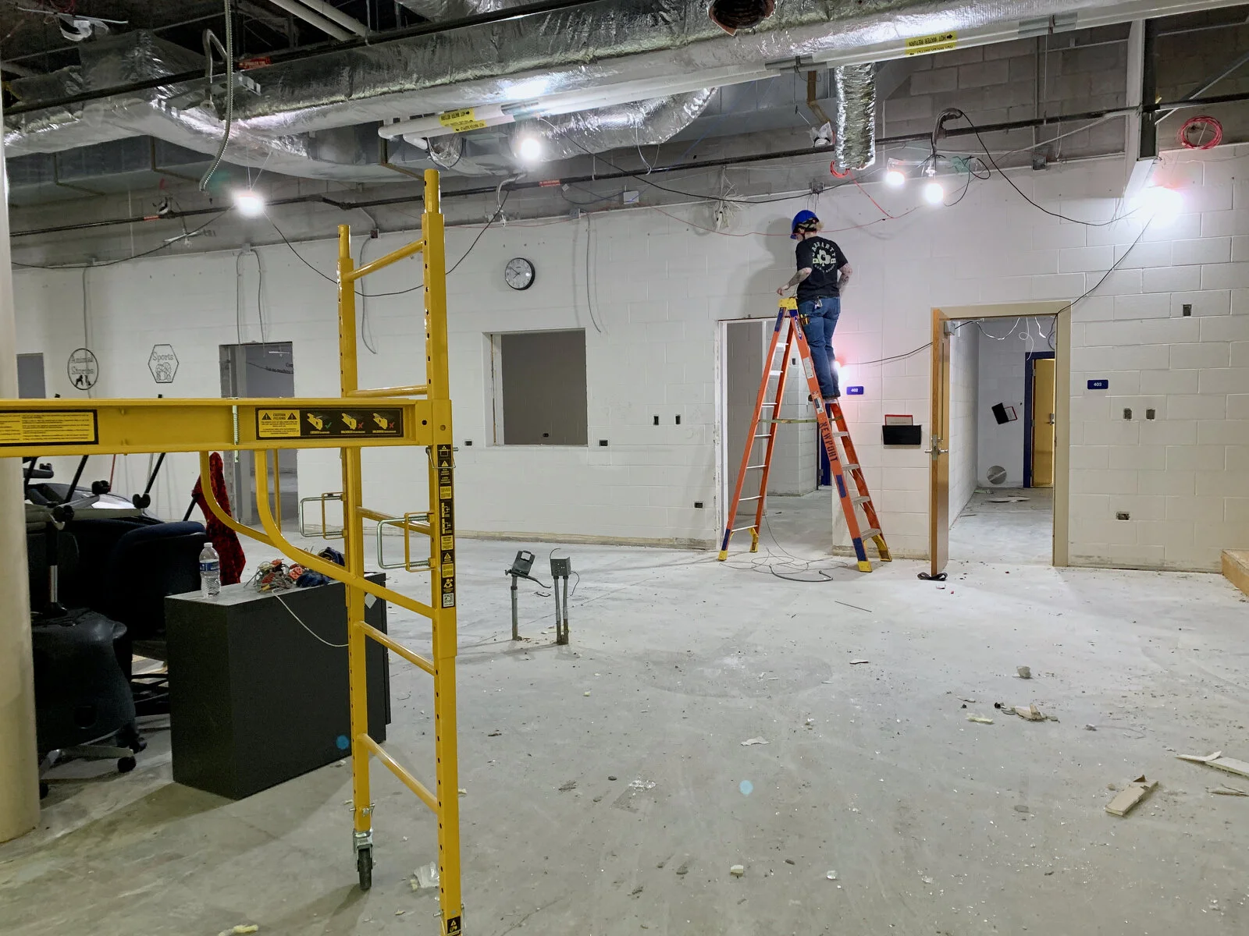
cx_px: 624
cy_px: 468
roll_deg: +0.7
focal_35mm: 26
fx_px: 938
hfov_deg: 67.3
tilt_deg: -4.5
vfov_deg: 53.1
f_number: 1.8
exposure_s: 1/60
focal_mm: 4.25
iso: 320
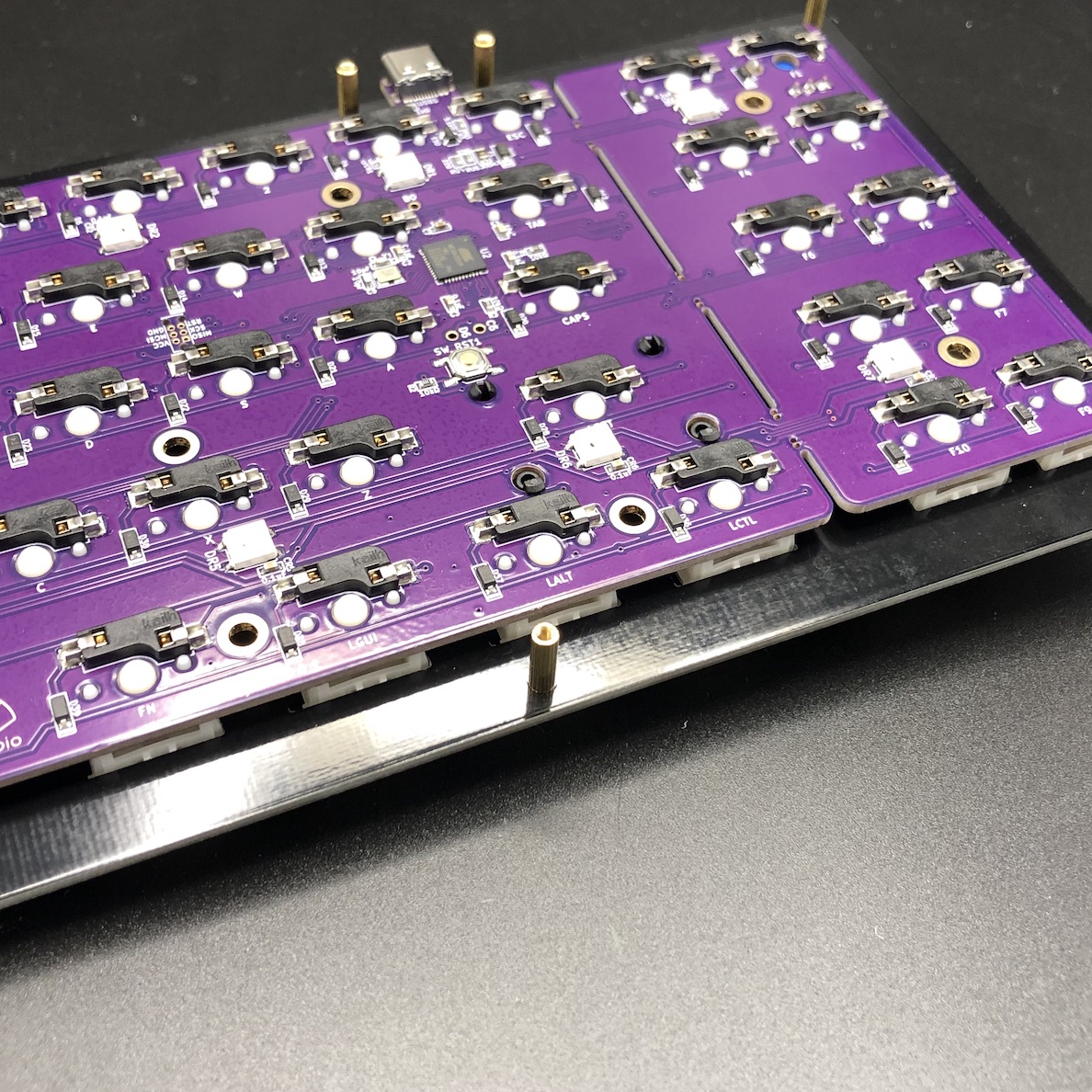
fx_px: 1499
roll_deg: -3.9
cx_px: 521
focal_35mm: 42
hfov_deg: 40.0
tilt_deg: -43.0
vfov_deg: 40.0
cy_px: 480
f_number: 1.8
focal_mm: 4
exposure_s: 1/24
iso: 40
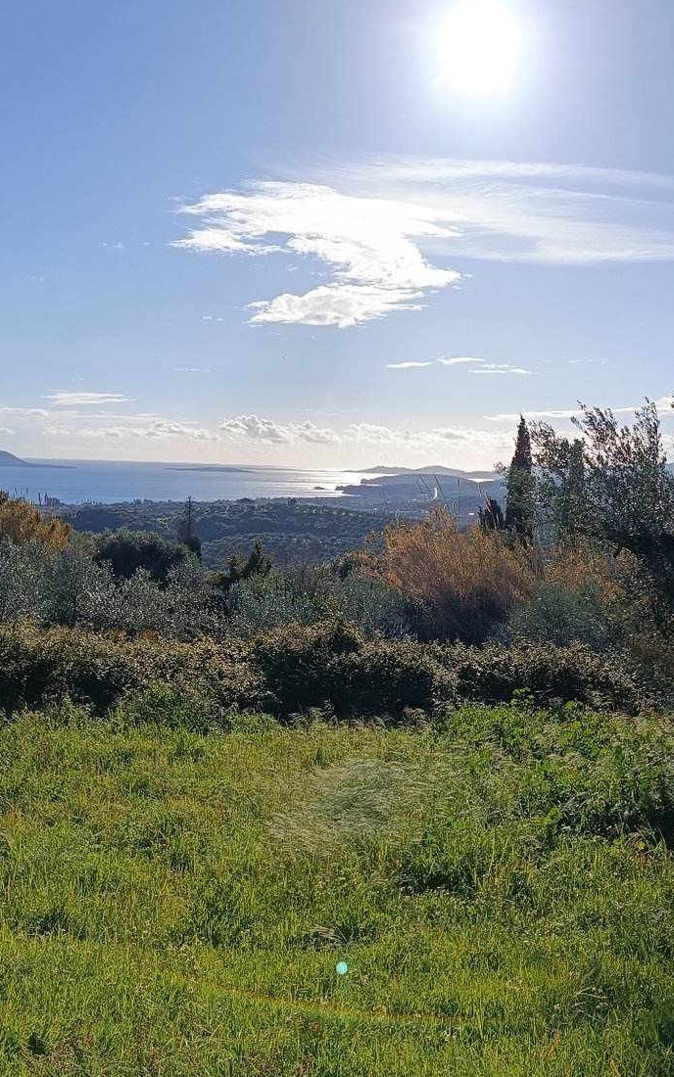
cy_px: 506
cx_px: 405
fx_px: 1087
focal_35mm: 37
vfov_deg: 52.7
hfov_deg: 34.3
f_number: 1.88
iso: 50
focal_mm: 5.59
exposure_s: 1/4149
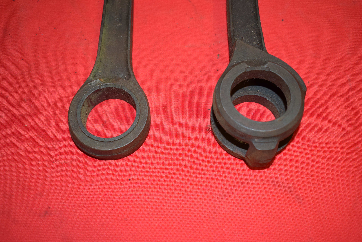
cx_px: 181
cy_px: 121
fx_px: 453
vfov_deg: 29.9
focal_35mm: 45
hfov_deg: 43.6
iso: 640
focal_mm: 30
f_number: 5
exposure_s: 1/100
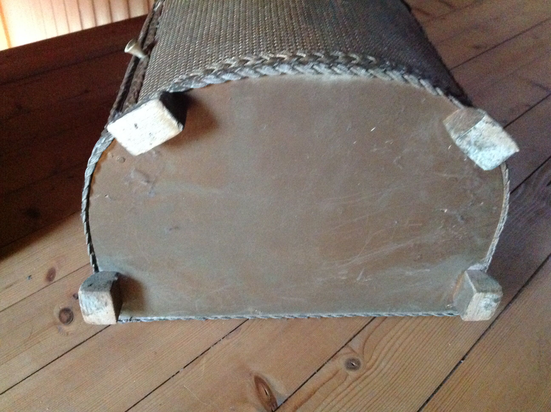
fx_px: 556
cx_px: 276
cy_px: 206
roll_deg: -4.1
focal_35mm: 35
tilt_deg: -39.2
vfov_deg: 40.6
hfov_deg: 52.7
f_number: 2.4
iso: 800
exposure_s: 1/15
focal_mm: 4.28
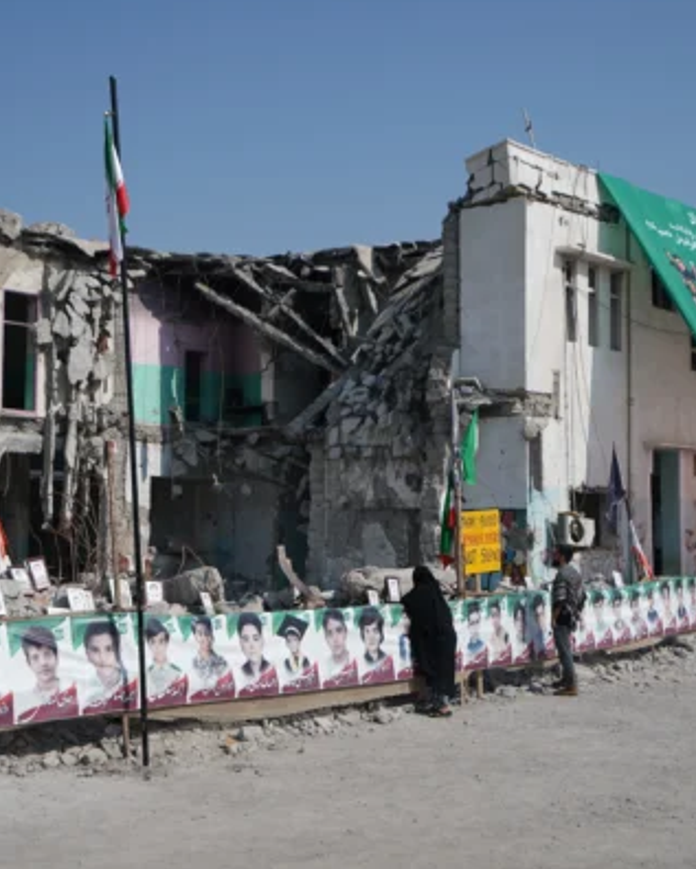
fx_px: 1441
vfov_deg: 33.6
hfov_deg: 27.1
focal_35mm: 56
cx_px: 317
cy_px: 408
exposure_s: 1/1000
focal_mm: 35
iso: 64
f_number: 4.5
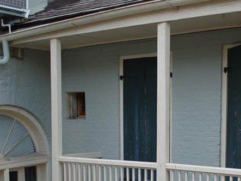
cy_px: 162
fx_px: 418
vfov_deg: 23.8
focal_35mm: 60
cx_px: 150
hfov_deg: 32.0
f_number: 3.8
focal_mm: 18
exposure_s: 1/500
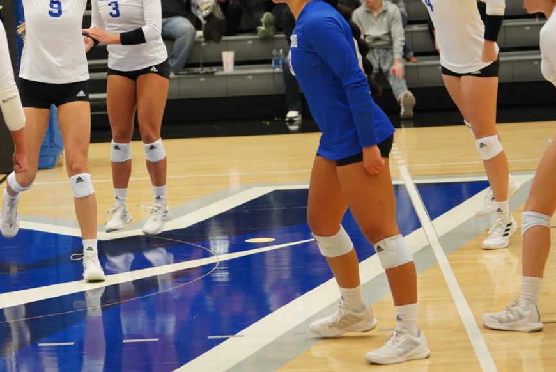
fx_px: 2010
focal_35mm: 130
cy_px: 63
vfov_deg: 10.5
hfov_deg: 15.6
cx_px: 57
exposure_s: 1/320
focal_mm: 70
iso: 1000
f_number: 2.8
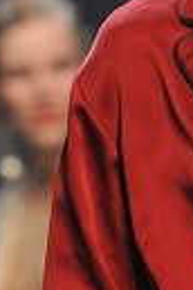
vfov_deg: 2.2
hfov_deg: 1.5
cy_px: 290
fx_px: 7494
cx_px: 312
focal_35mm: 932
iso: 1600
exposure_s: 1/800
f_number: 4
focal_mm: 200
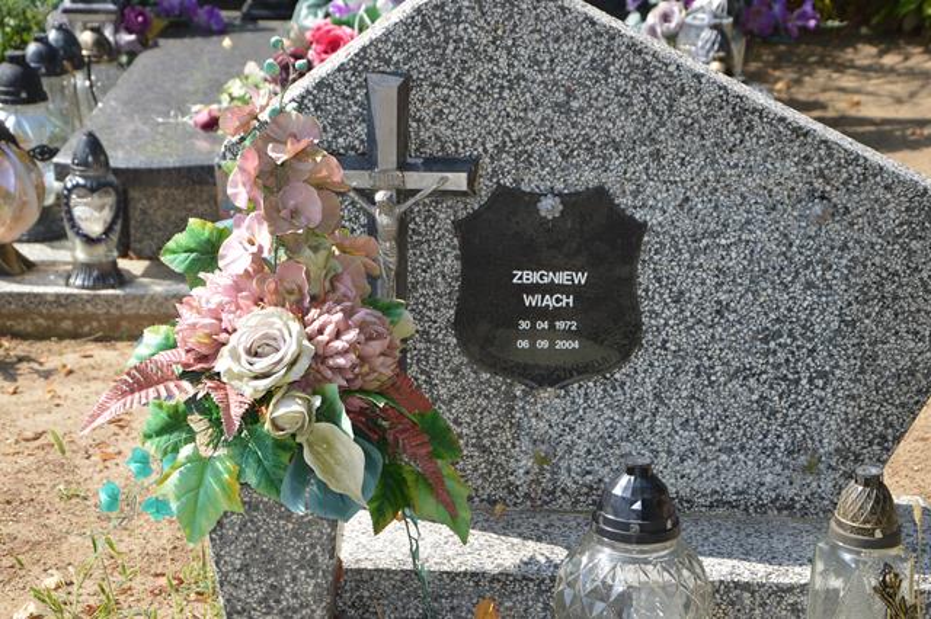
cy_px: 310
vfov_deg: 14.7
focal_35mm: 93
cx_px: 466
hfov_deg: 21.9
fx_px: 2404
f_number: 6.3
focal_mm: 62
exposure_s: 1/200
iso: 100
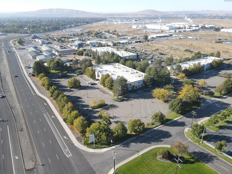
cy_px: 87
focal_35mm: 24
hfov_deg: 71.6
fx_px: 161
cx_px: 116
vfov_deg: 56.8
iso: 100
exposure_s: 1/250
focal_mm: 4.5
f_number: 2.8
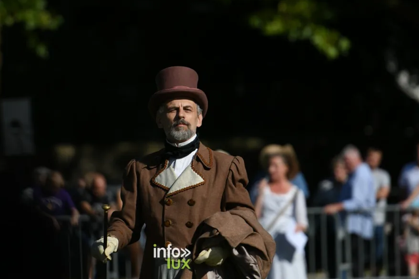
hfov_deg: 5.9
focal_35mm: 349
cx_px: 183
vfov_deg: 3.9
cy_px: 123
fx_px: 4060
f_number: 2.8
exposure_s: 1/4000
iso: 100
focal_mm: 200
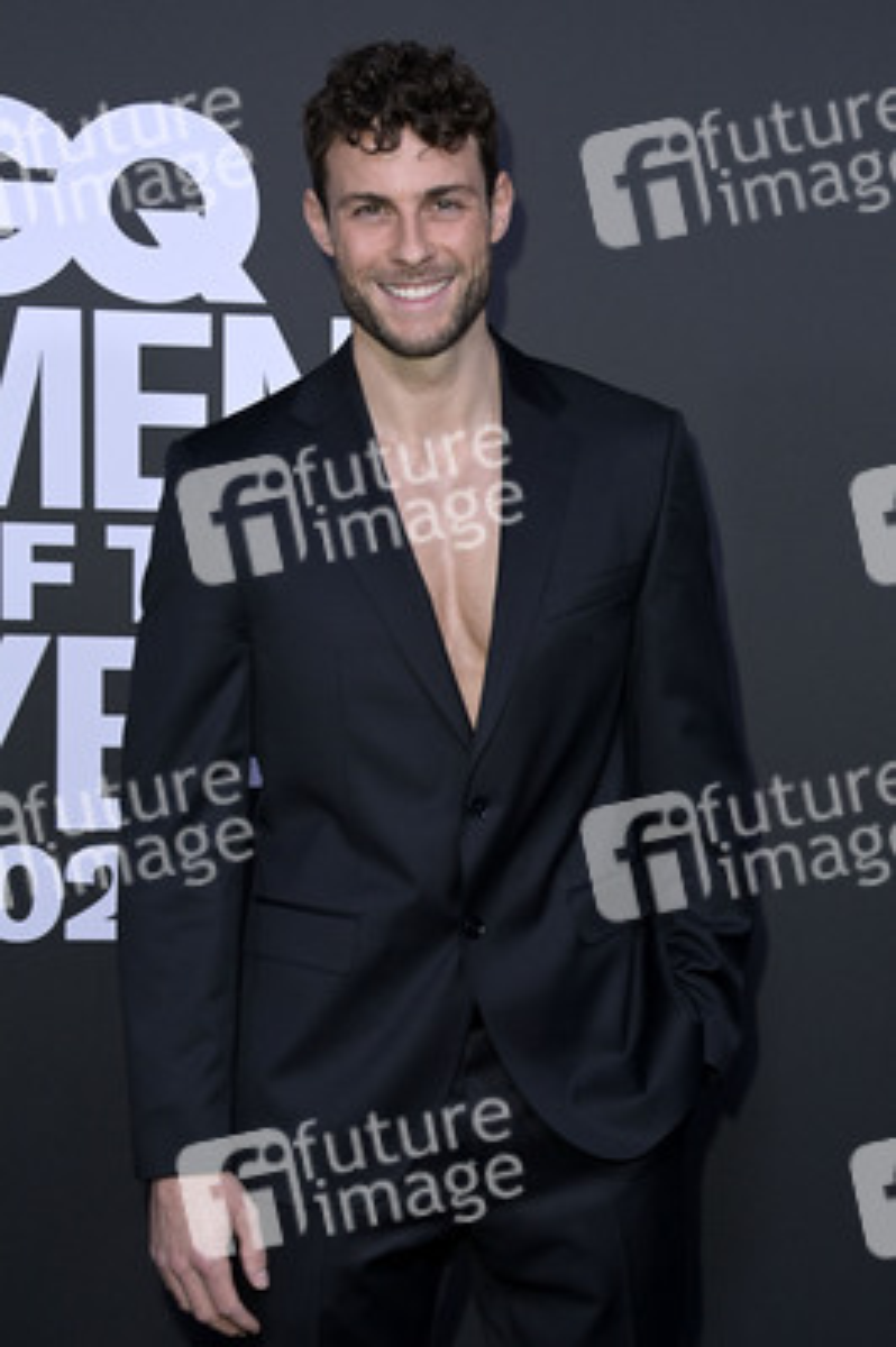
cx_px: 448
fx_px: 1795
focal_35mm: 48
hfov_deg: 28.0
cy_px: 674
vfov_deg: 41.1
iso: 1000
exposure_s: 1/250
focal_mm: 48
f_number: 5.6
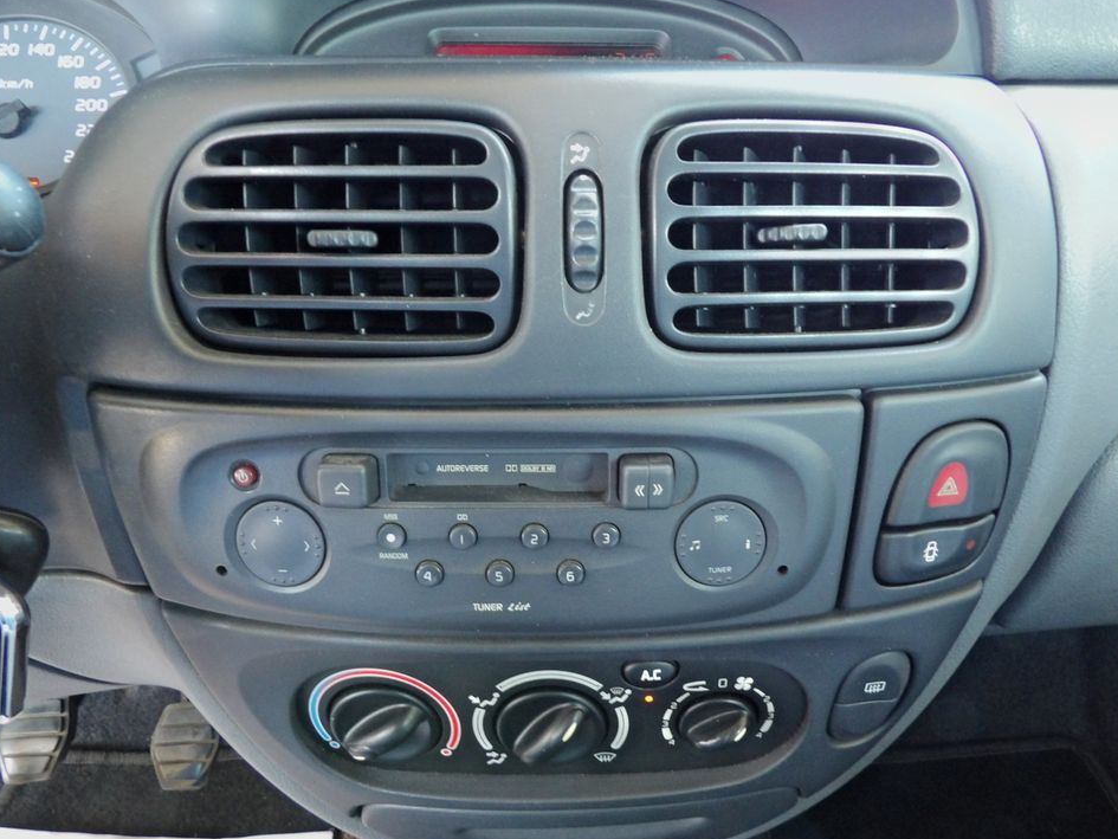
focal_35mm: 26
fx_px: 840
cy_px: 440
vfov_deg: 53.1
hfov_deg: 67.3
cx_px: 579
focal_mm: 4.3
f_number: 3.2
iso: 401
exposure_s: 1/8
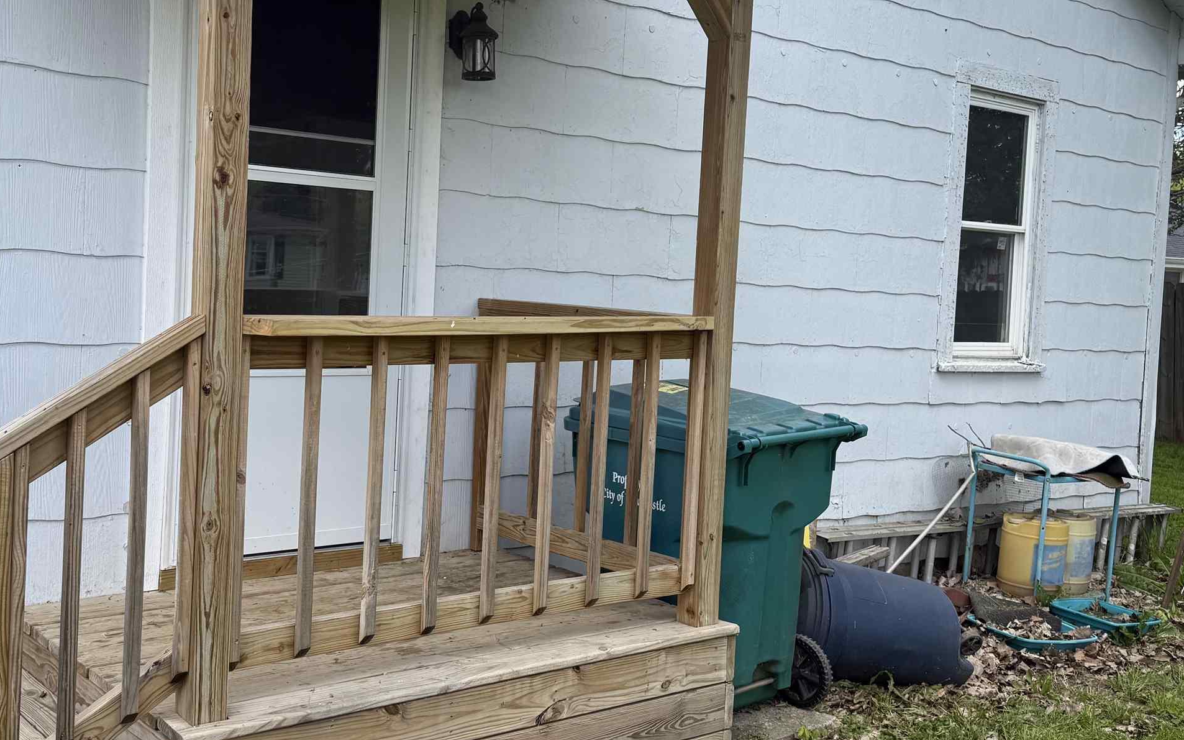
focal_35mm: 41
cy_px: 327
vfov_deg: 31.2
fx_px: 1323
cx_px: 470
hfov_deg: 47.9
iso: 80
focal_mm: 6.76
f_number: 1.78
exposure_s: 1/1314
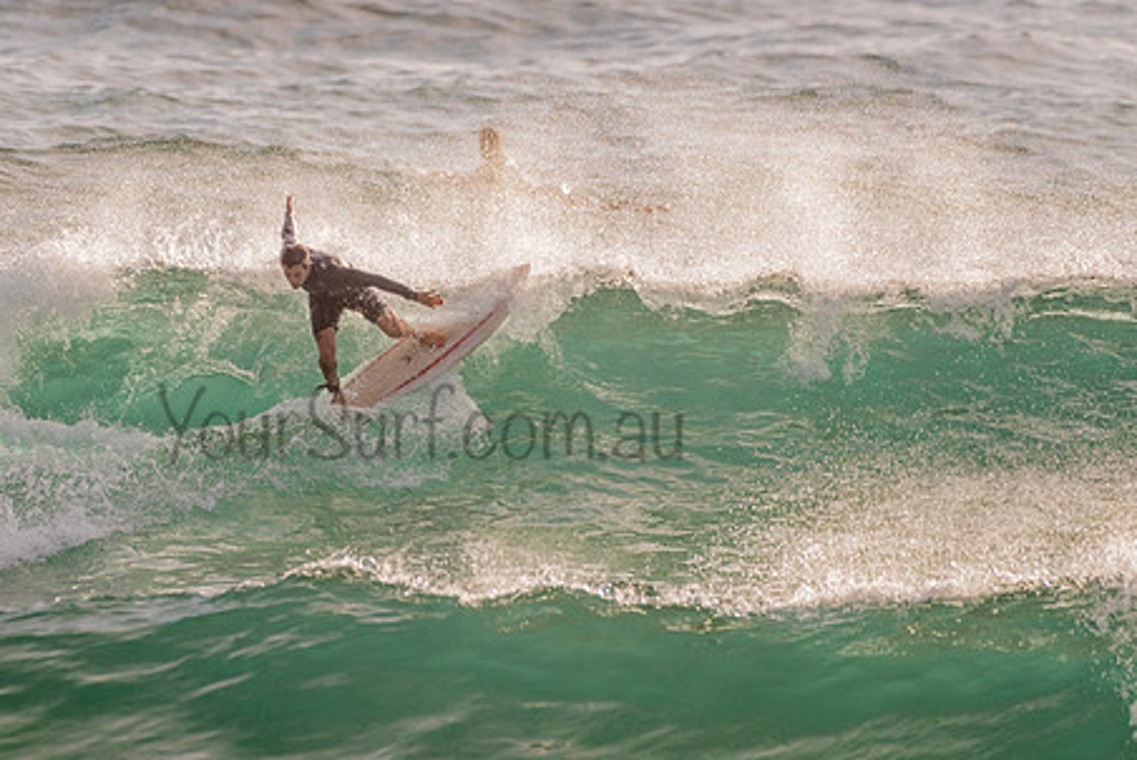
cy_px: 387
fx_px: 24839
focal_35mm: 786
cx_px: 400
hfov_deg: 2.6
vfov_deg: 1.8
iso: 180
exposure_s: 1/2000
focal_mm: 500
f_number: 5.6
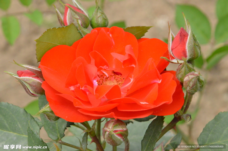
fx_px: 1471
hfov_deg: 8.9
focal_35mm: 232
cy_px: 76
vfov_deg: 5.9
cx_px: 114
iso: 3600
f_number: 18
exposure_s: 1/250
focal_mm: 155
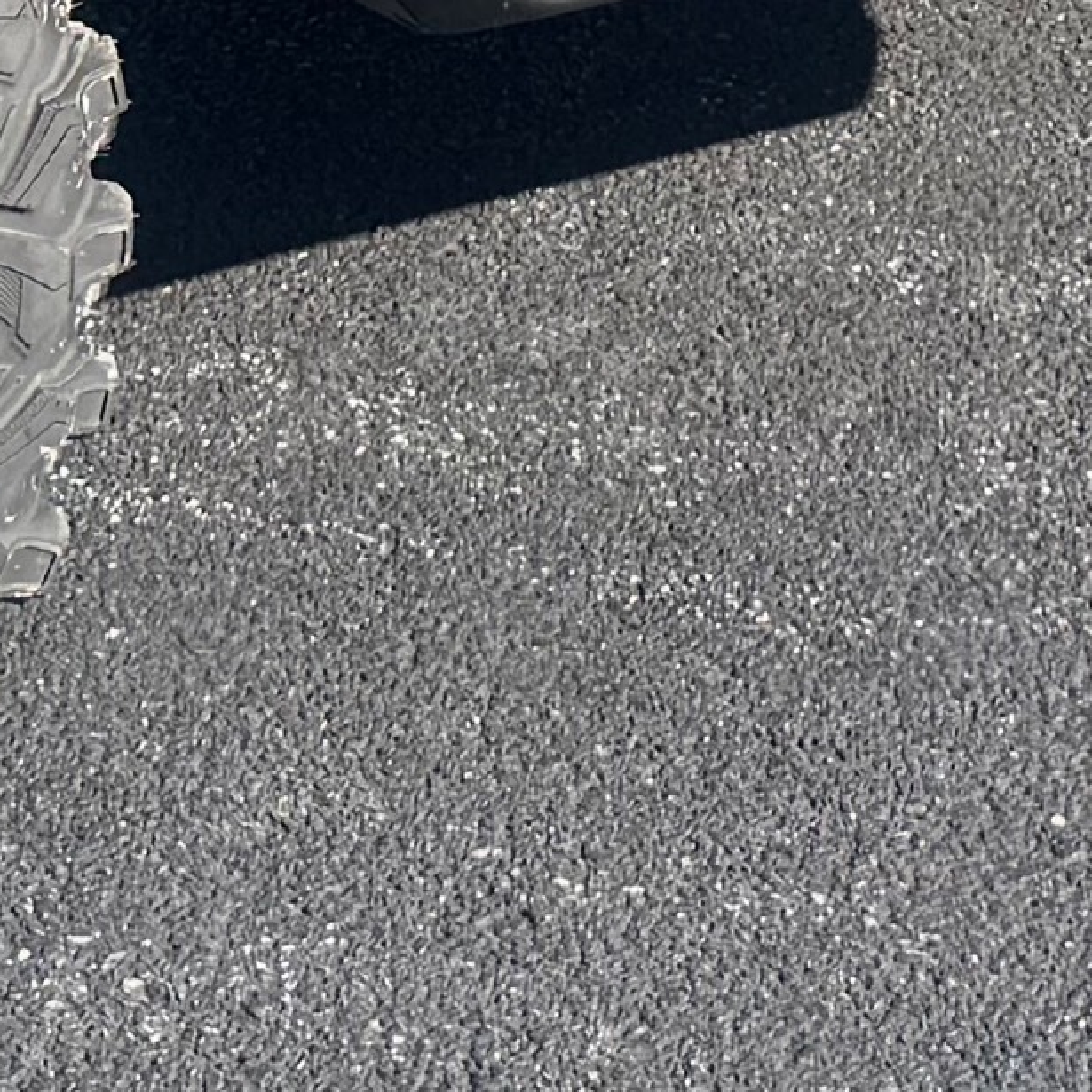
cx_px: 972
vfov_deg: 9.8
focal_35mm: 163
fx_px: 5818
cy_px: -1255
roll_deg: -1.1
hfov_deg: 10.7
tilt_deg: -12.8
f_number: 1.78
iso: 80
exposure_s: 1/1524
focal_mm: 6.76
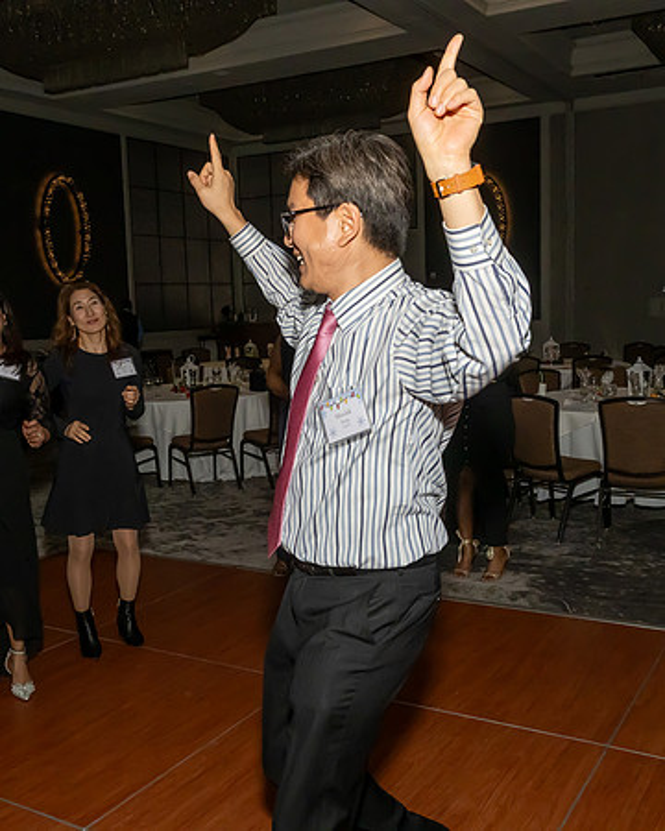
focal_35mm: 35
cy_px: 416
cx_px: 314
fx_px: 866
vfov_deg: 51.3
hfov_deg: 42.0
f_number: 8
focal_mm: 17
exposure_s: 1/250
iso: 1000
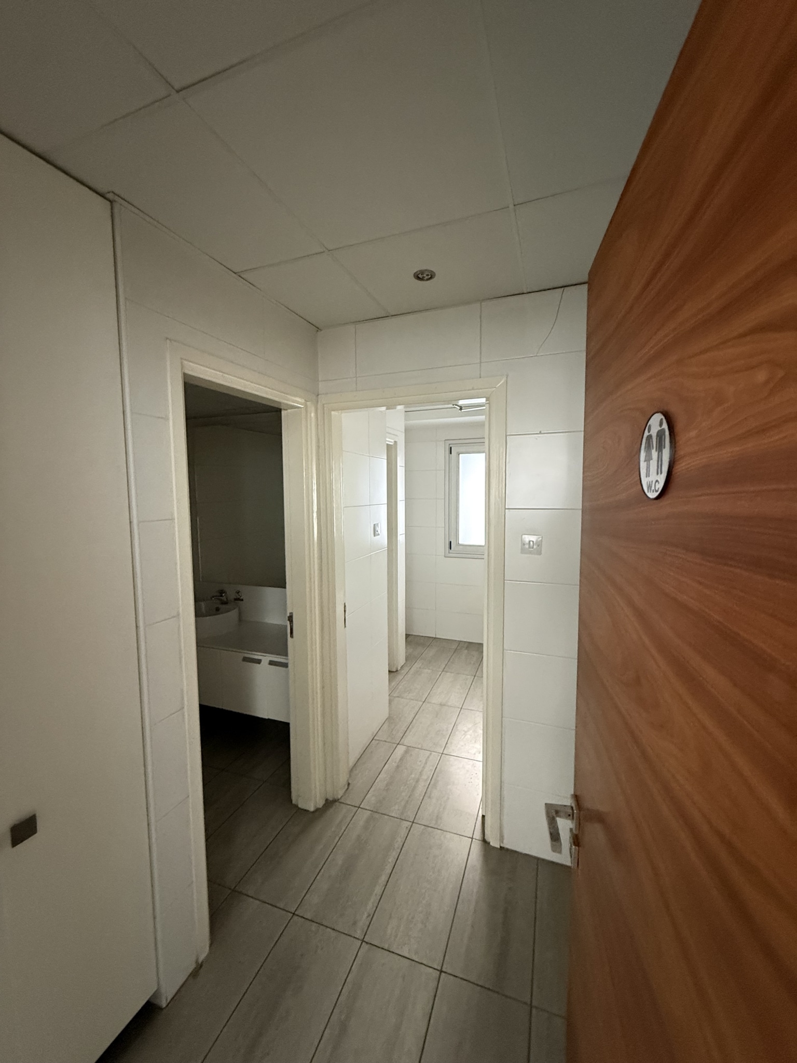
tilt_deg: -5.4
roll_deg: -0.2
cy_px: 532
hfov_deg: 85.7
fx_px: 430
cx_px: 398
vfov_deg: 102.1
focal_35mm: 14
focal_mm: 2.22
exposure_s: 1/60
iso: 640
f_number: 2.2
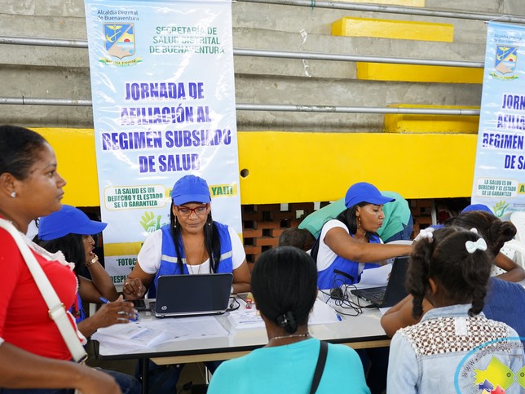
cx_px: 254
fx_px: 561
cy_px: 209
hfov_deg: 50.1
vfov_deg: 38.7
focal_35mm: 37
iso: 500
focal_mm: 31
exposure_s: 1/200
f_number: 3.5
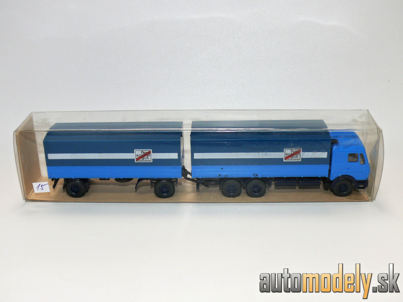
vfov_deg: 29.1
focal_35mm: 50
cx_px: 202
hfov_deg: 38.2
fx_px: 582
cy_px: 151
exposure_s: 1/30
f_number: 4
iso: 100
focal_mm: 9
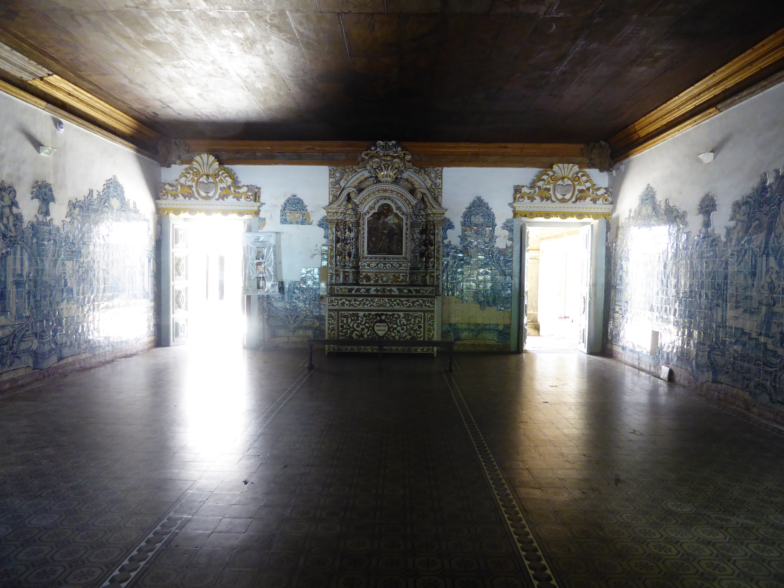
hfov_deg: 71.6
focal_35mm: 24
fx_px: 544
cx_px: 392
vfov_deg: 56.8
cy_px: 294
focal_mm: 4.3
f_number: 3.3
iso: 400
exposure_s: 1/13
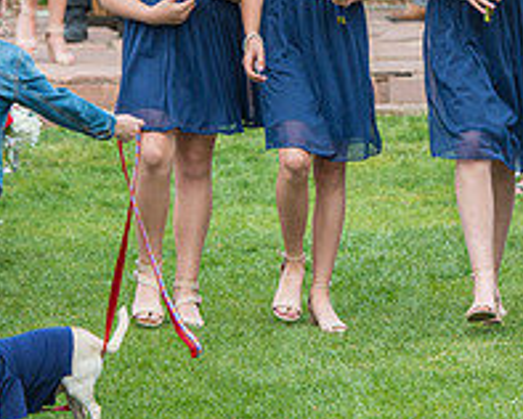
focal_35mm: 331
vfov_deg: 4.7
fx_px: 5129
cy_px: 17
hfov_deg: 5.8
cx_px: 319
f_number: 5
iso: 400
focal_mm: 120
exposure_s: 1/200
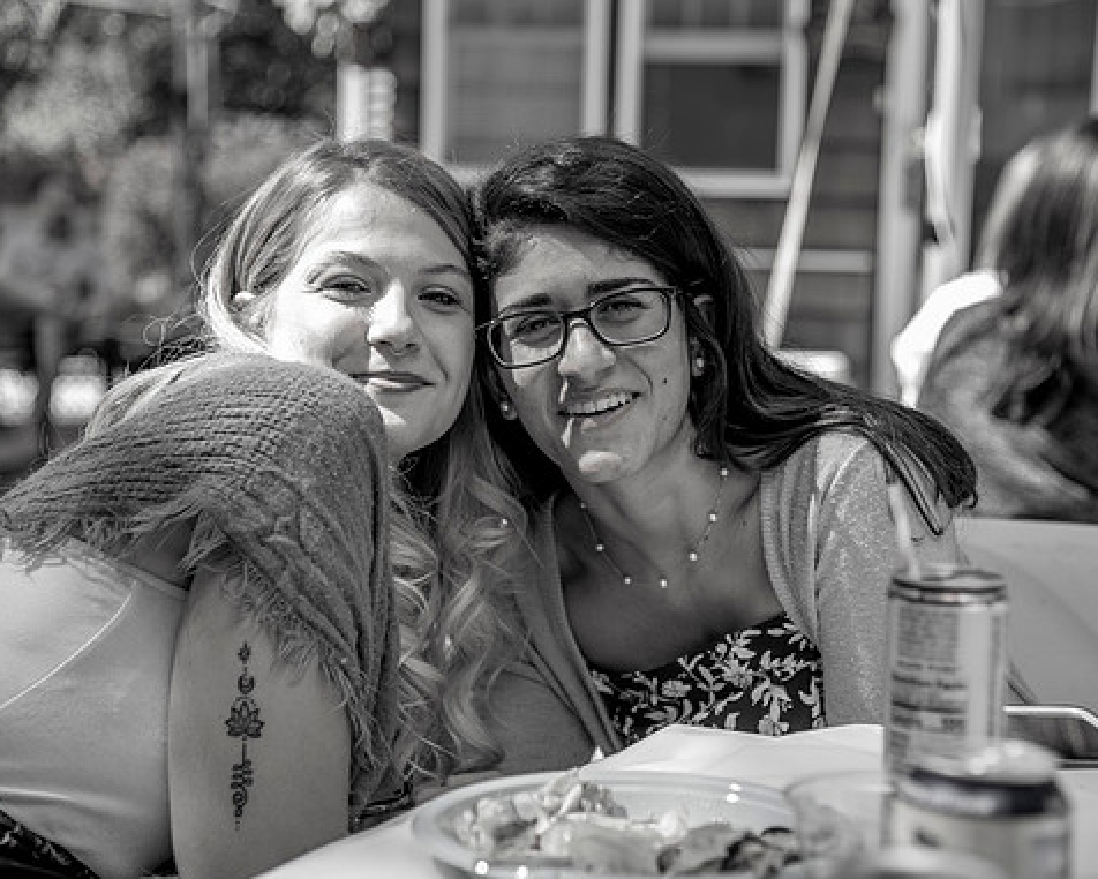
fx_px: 2600
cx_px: 567
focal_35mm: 80
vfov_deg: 19.2
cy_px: 444
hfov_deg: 23.8
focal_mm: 70
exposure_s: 1/200
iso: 100
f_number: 4
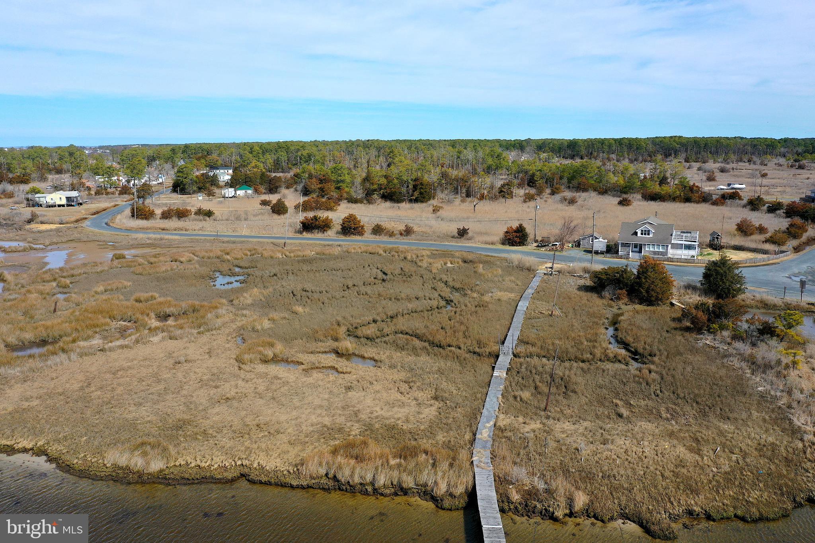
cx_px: 408
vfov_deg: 46.4
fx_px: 634
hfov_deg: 65.5
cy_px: 272
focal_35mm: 28
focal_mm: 10.26
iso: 100
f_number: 6.3
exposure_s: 1/500
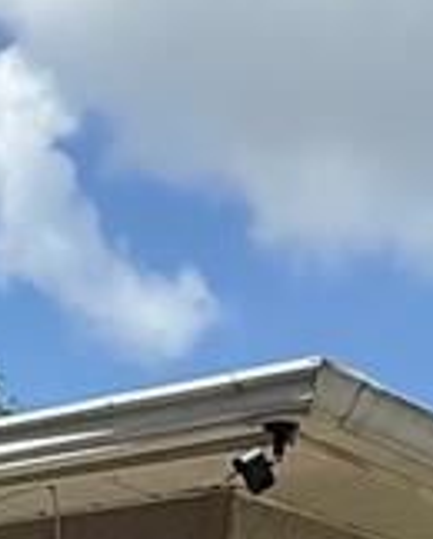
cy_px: 1261
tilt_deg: -7.9
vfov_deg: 11.8
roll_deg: -2.0
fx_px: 2158
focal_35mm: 135
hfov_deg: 11.0
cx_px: -233
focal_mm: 2.22
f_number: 2.2
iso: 50
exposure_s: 1/2092
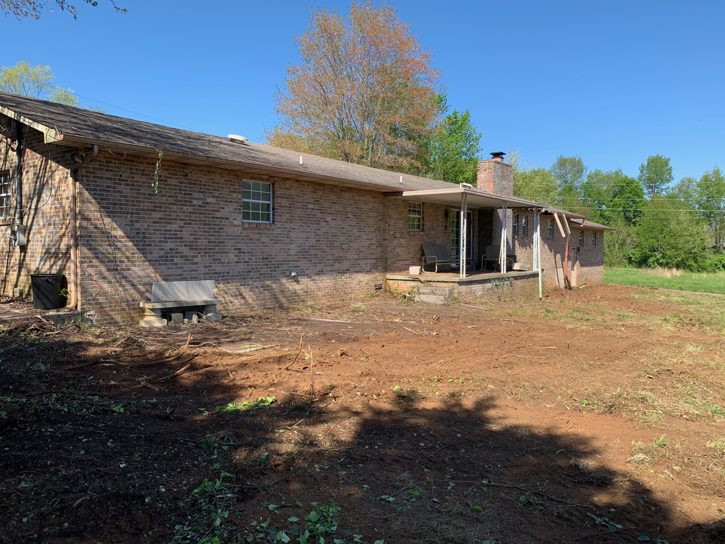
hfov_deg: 67.3
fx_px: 545
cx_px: 362
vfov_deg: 53.1
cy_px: 272
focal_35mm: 26
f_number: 1.8
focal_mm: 4.25
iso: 25
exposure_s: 1/1250
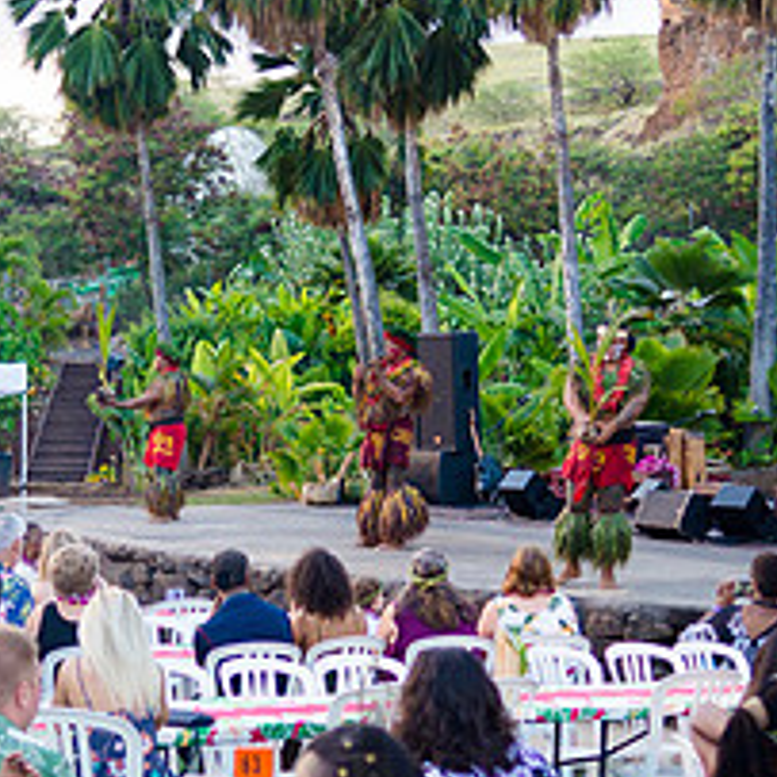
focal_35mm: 85
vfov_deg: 20.4
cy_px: 350
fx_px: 2159
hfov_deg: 20.4
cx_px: 371
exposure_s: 1/500
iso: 800
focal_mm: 35
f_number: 2.5
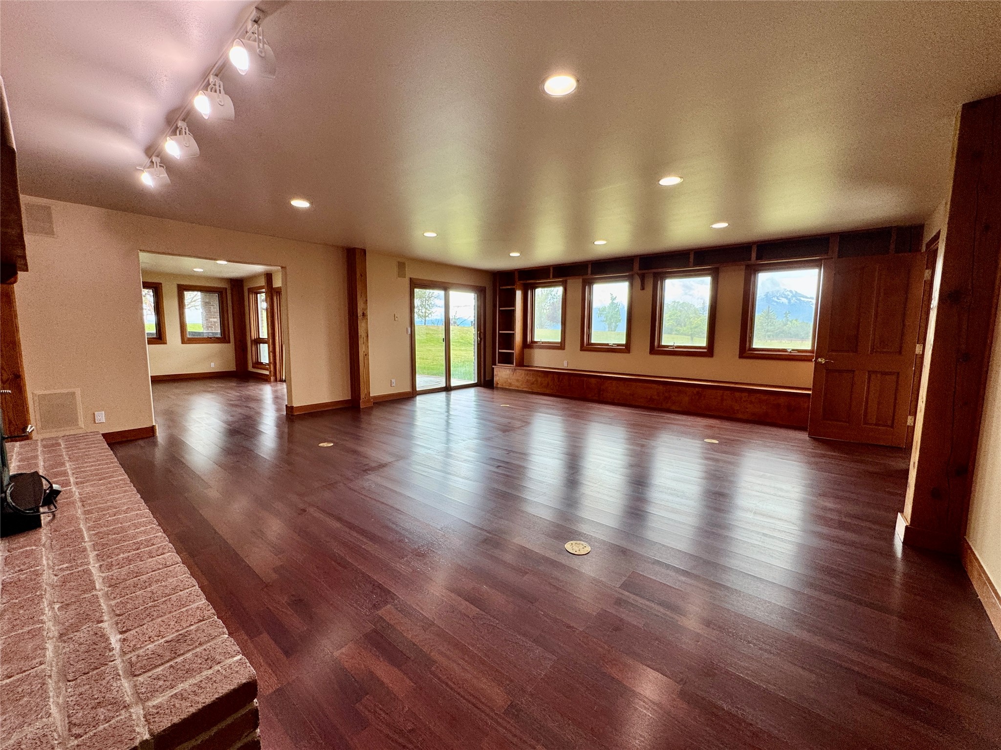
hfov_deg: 102.1
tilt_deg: -6.7
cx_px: 500
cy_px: 375
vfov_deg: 85.7
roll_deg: -0.4
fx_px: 405
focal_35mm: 14
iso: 80
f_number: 2.2
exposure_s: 1/120
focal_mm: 2.22
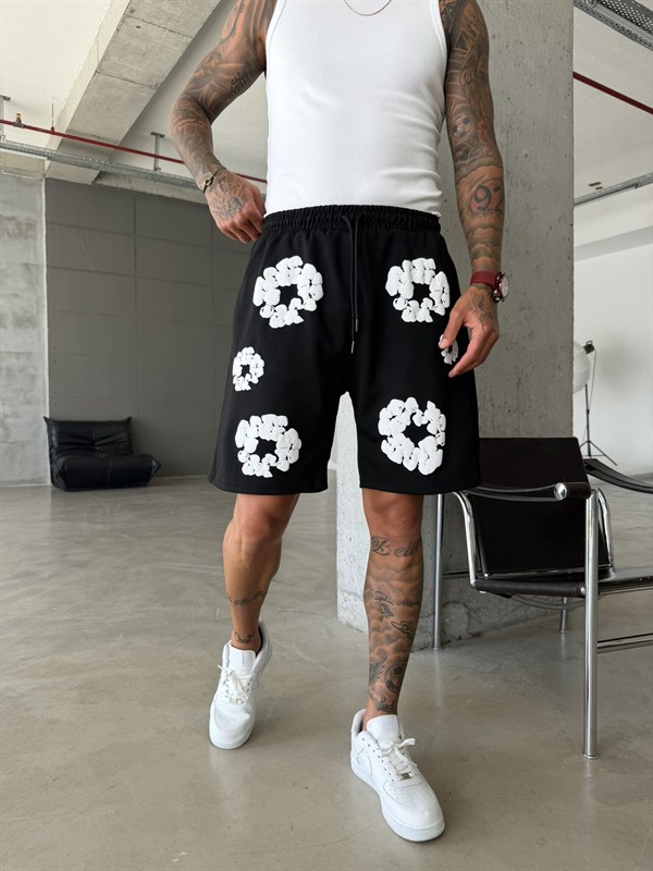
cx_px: 326
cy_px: 436
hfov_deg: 56.8
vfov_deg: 71.6
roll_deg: -1.0
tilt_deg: -2.4
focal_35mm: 24
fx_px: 604
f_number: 1.78
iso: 64
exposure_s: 1/286
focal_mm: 6.76
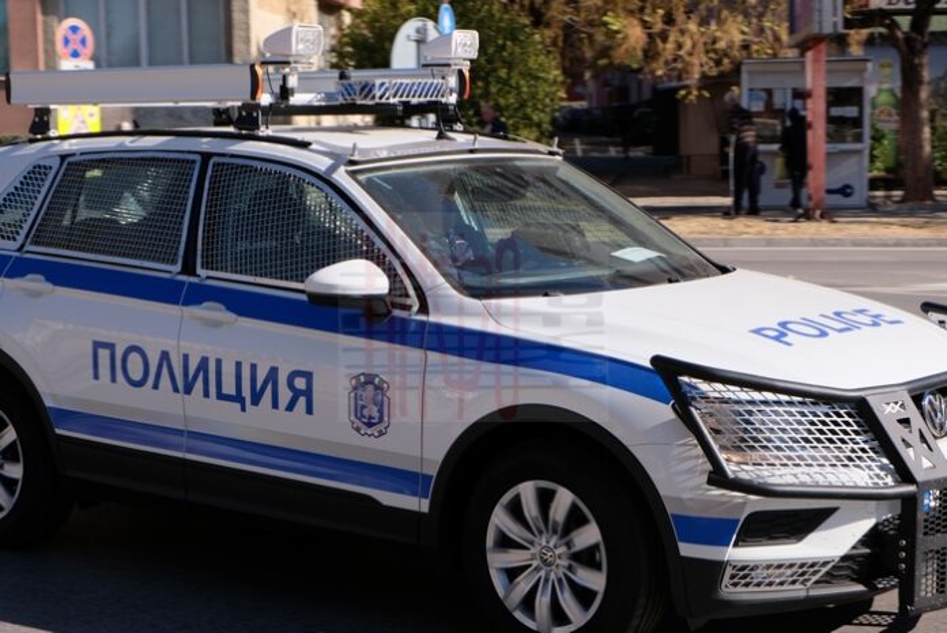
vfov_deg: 18.7
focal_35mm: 73
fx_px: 1921
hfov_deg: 27.7
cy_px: 316
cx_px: 474
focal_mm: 48.4
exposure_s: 1/350
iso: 400
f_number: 10
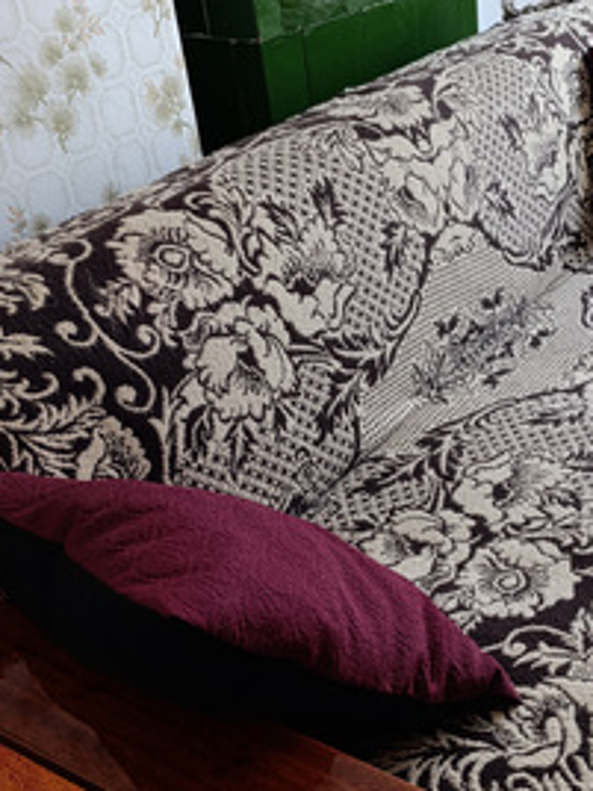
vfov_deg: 43.3
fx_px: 982
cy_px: 517
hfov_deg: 33.1
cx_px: 429
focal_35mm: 43
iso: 1250
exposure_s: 1/50
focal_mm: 6.14
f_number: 1.6
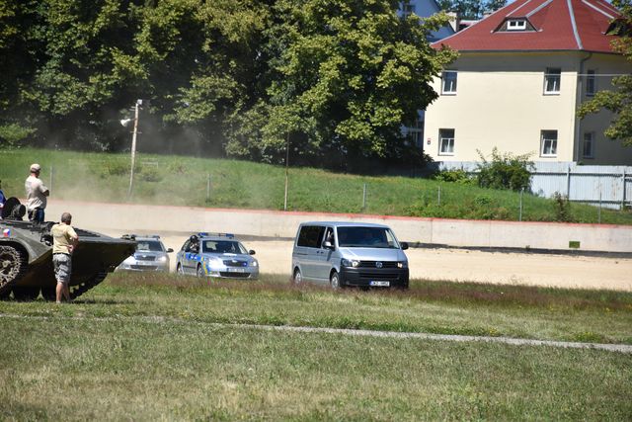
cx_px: 316
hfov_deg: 9.8
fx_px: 3687
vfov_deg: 6.5
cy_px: 211
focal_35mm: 210
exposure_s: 1/800
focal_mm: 140
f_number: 7.1
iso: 200
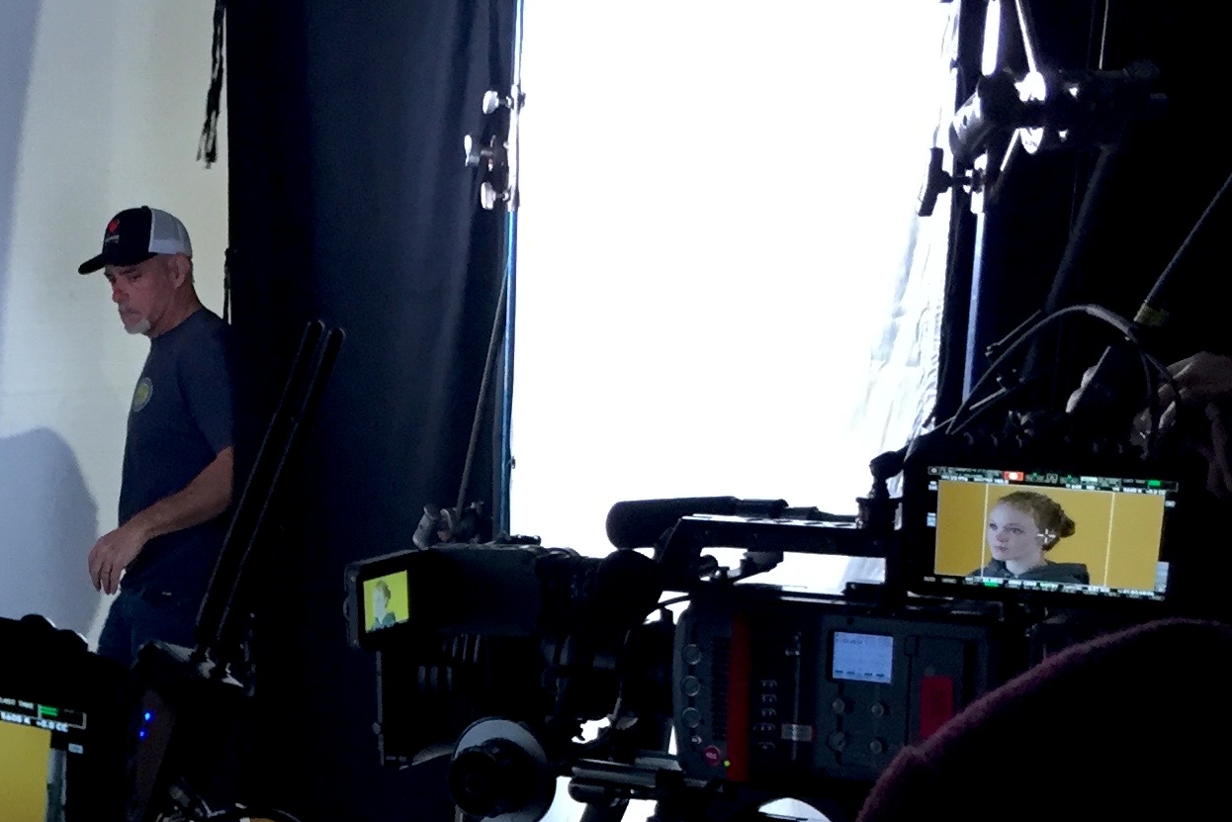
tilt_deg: -18.2
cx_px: 31
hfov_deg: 24.6
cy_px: 900
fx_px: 2704
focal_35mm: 79
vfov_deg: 16.8
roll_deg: -0.7
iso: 100
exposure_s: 1/30
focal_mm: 4.15
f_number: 2.2
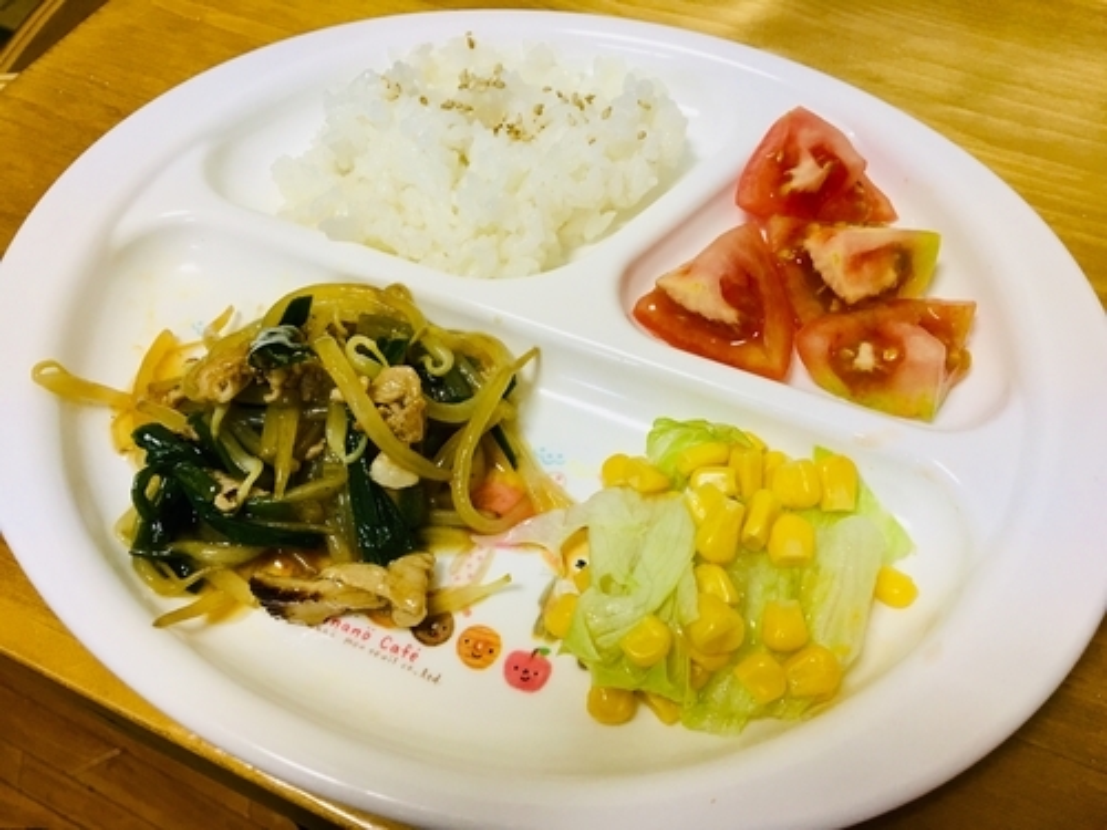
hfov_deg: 61.7
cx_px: 554
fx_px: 927
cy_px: 415
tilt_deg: -56.0
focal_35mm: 29
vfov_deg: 48.2
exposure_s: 1/30
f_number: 2.2
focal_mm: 4.15
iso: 100
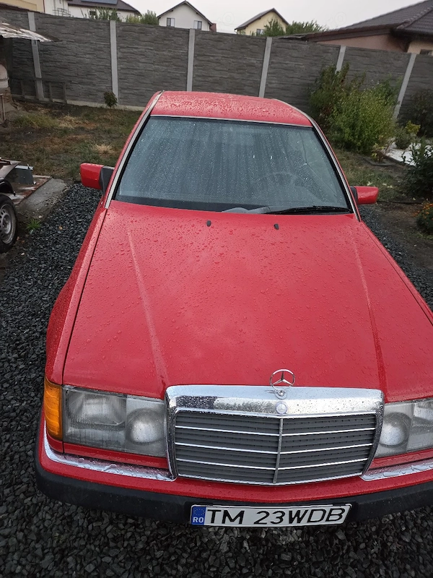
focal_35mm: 23
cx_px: 216
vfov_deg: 73.9
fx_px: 384
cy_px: 289
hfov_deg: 58.9
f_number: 1.8
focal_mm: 5.4
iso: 1250
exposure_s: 1/101
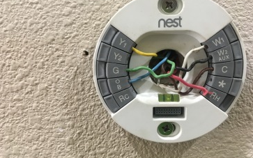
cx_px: 127
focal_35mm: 31
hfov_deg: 61.2
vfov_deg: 40.6
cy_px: 74
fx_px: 214
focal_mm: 4.15
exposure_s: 1/24
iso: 200
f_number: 2.2
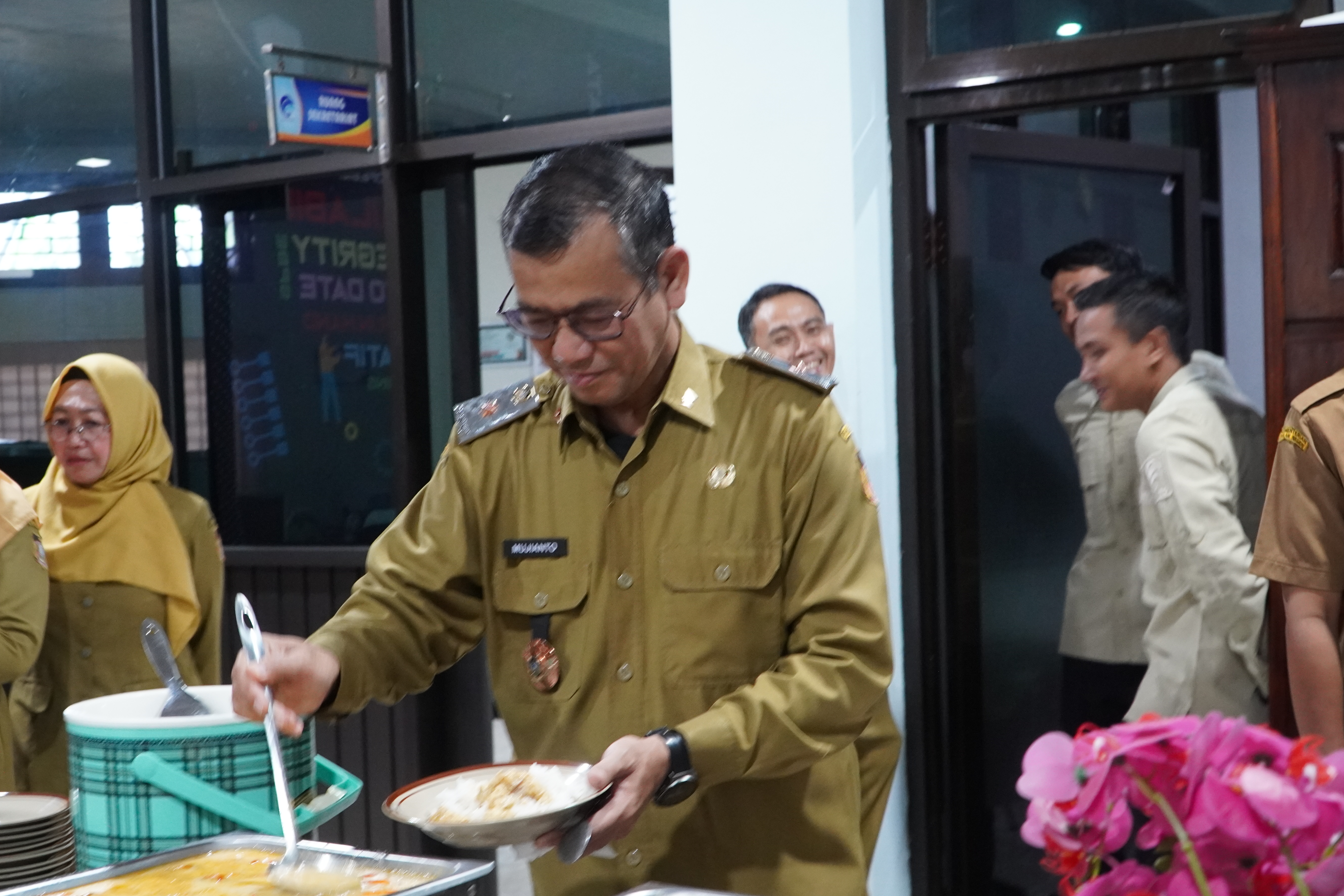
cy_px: 491
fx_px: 1701
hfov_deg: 43.1
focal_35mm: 46
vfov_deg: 29.5
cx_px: 606
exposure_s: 1/20
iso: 2500
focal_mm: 27
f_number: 5
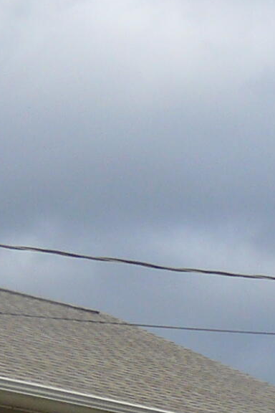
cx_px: -526
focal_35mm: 195
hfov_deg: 6.5
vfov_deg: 10.2
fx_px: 2234
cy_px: 609
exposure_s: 1/500
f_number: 5.6
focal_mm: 6
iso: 100
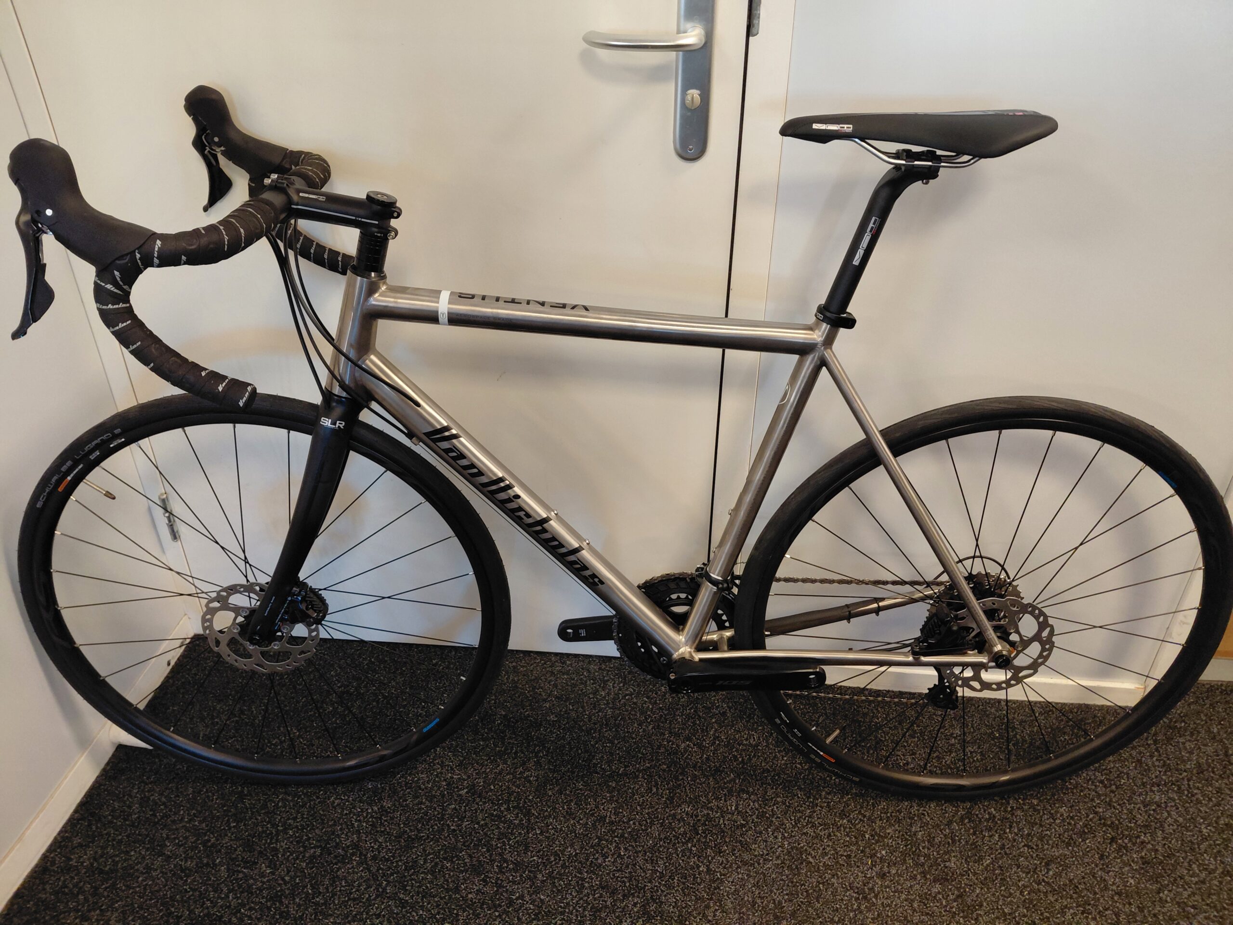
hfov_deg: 69.4
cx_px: 616
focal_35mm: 25
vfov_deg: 54.9
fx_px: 890
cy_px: 462
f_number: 1.8
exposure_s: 1/50.1
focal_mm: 4.69
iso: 250
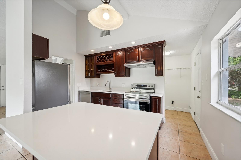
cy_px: 80
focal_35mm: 14
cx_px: 120
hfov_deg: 104.3
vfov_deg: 81.2
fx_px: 94
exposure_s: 1/20
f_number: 8
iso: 400
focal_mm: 14
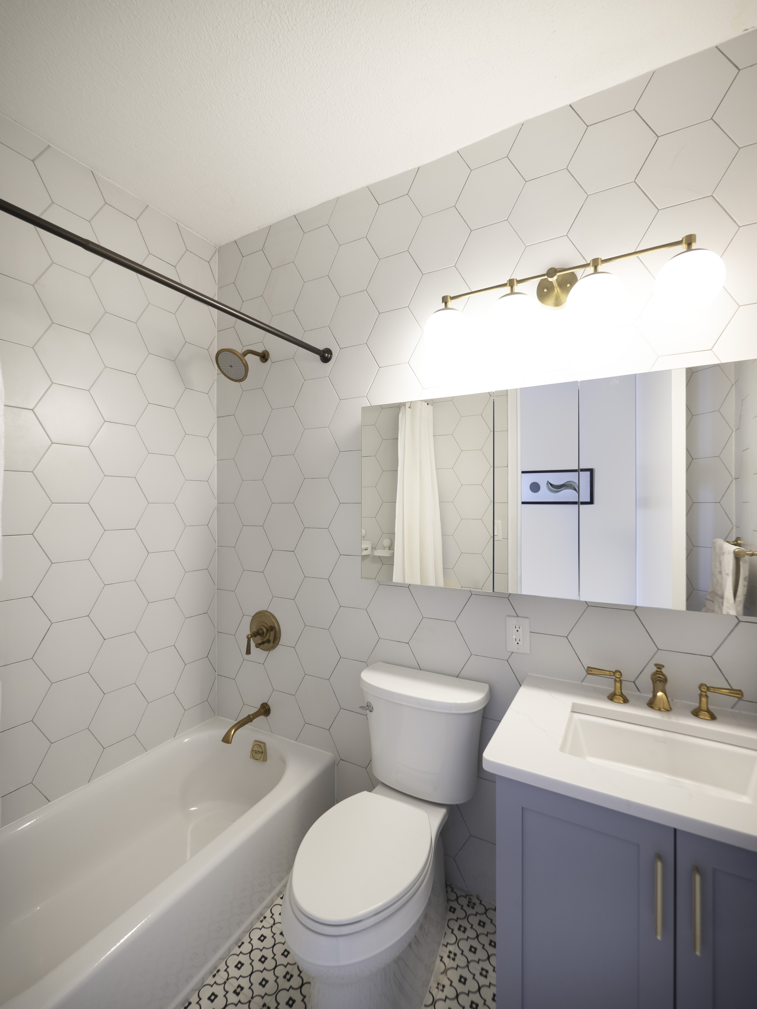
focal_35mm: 14
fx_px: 408
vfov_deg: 102.1
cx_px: 378
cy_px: 504
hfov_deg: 85.7
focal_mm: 7
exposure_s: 1/8
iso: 125
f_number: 4
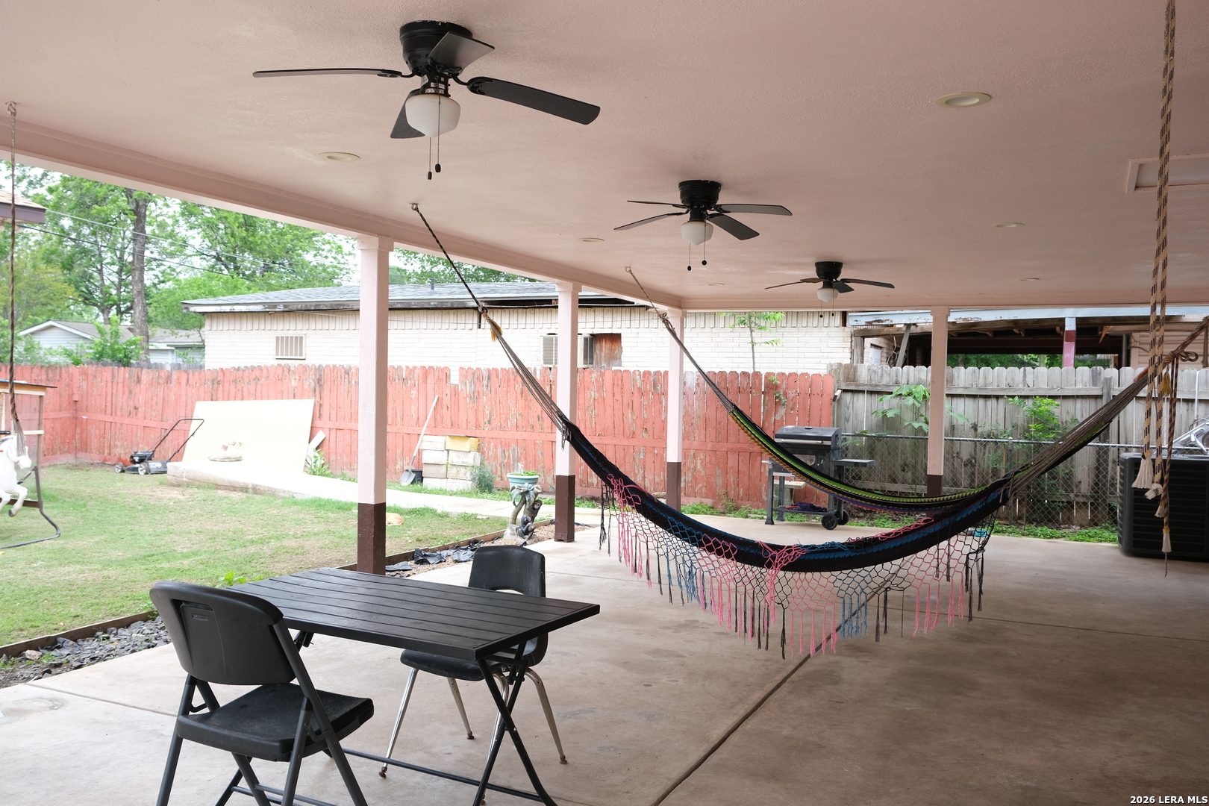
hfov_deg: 63.7
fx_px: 974
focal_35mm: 29
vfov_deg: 45.0
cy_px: 403
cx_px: 604
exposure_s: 1/125
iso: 160
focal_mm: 19.6
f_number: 4.5
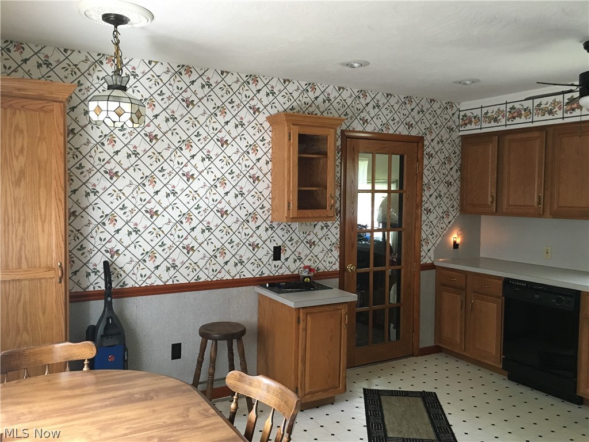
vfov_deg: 48.2
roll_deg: -0.6
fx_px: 493
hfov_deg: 61.7
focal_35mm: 29
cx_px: 294
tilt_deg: -3.8
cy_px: 221
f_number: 2.2
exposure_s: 1/30
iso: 125
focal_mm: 4.15
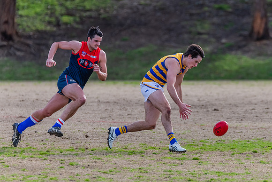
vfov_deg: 2.3
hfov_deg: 3.5
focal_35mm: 590
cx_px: 158
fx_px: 4458
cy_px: 87
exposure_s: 1/1600
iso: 800
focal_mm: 420
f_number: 6
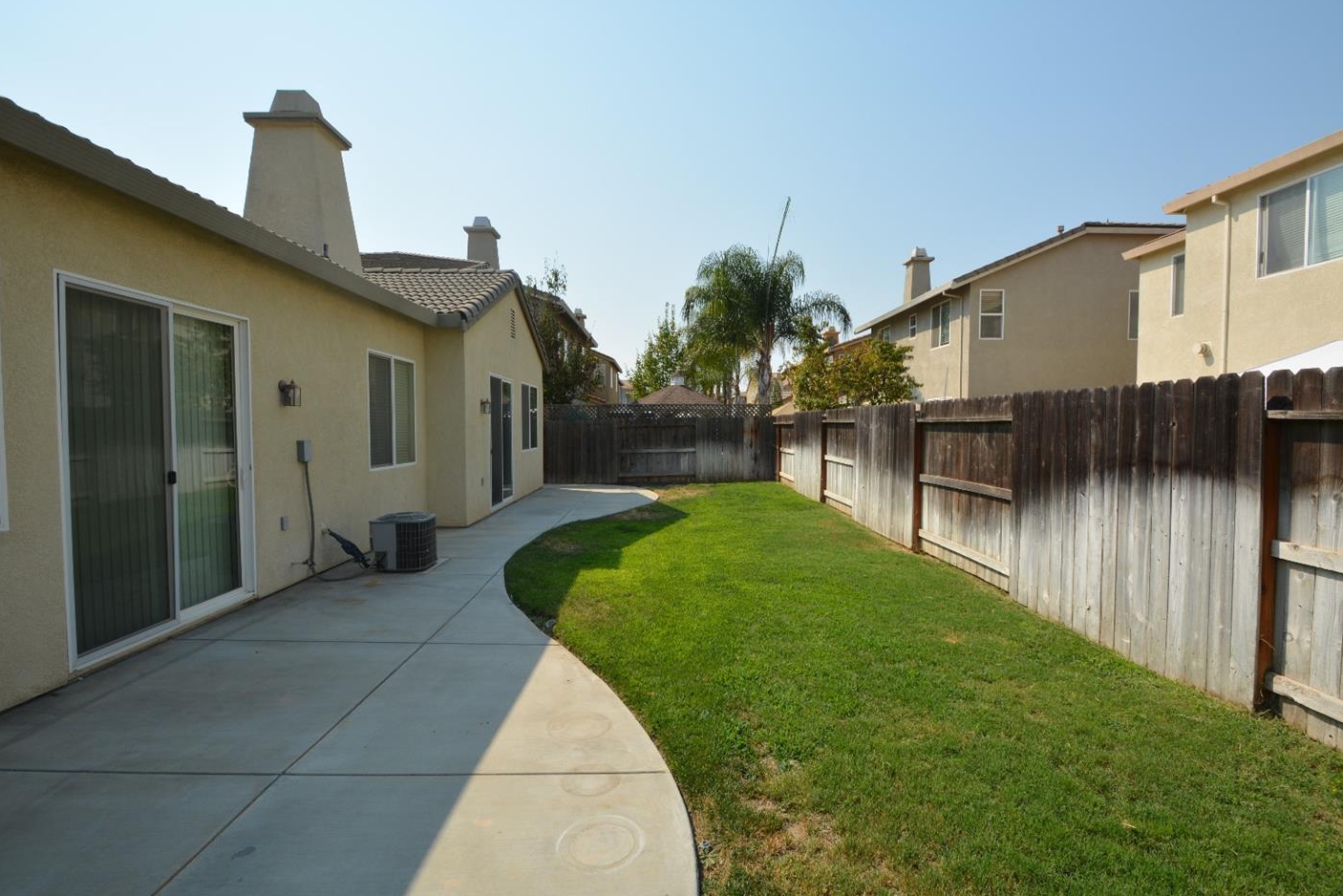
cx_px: 672
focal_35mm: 16
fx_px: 597
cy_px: 443
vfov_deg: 73.8
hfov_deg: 96.7
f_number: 10
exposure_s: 1/200
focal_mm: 10
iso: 100
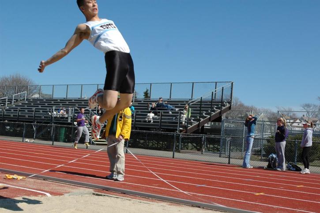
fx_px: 426
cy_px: 106
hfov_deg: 41.1
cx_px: 160
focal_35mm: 48
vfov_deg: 28.0
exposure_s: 1/2000
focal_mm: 32
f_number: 5.6
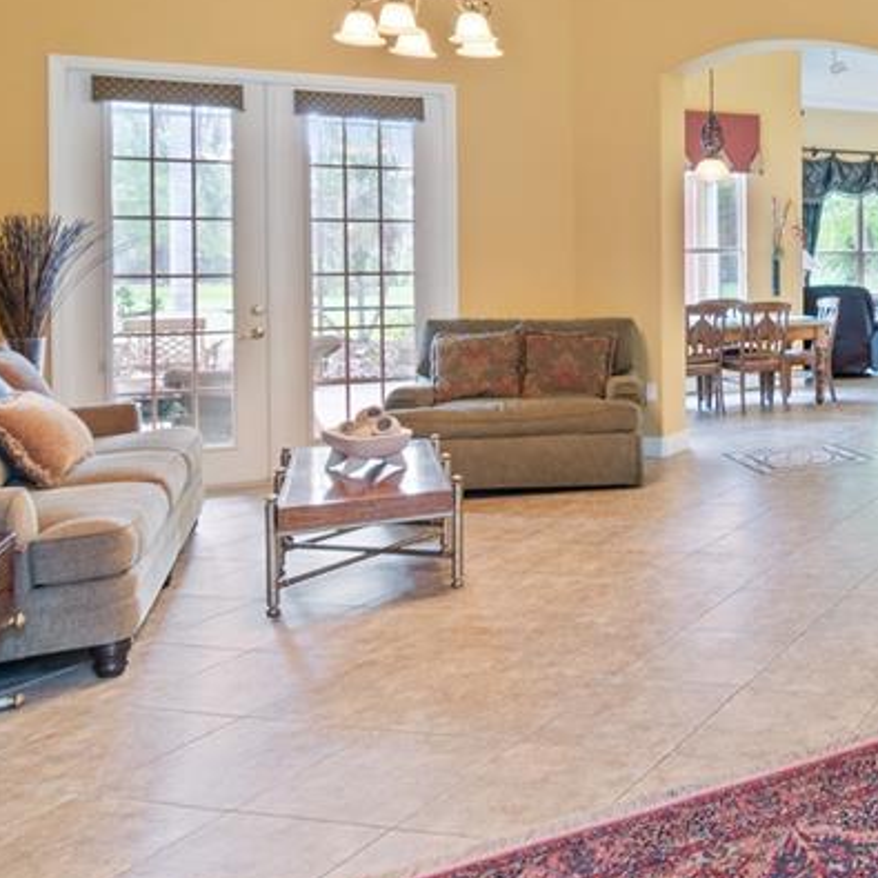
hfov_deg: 37.5
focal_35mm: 33
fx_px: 947
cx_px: 1056
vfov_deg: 48.2
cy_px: 243
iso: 100
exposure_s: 1/2
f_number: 7.1
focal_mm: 10
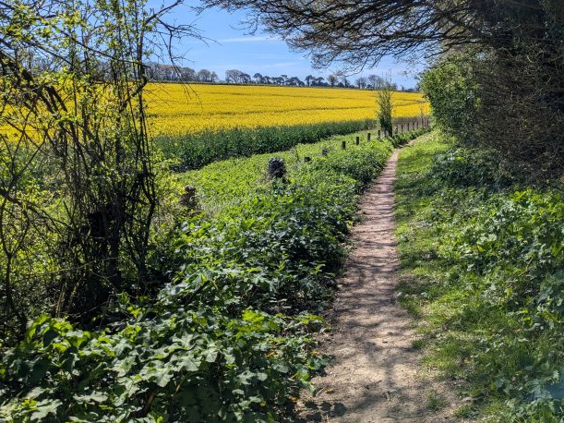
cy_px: 163
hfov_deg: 53.8
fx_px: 554
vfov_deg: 41.5
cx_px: 321
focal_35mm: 34
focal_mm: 4.38
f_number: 1.73
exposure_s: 1/4673
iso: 55
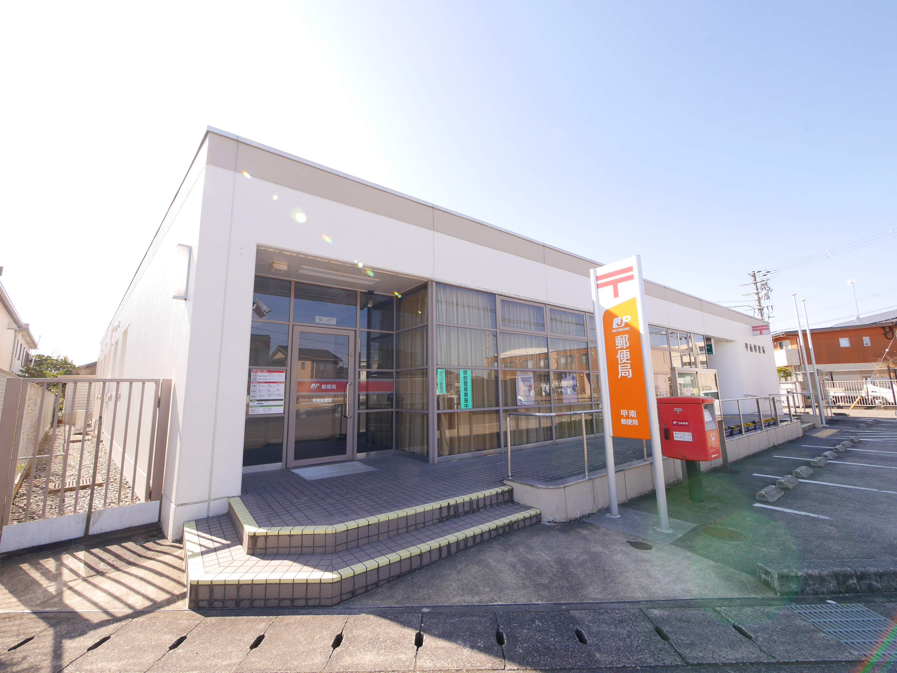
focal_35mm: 14
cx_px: 448
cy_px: 336
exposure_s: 1/320
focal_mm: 7
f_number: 7.1
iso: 400
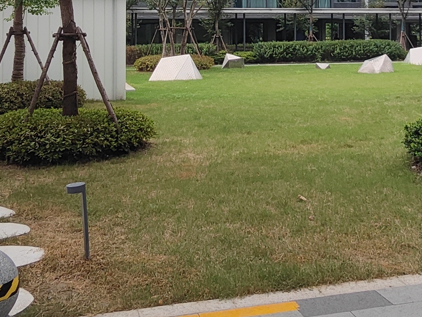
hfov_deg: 31.9
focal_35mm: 60
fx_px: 732
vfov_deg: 23.5
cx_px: 279
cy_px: 6
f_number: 2.4
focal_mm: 2.13
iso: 50
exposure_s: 1/167
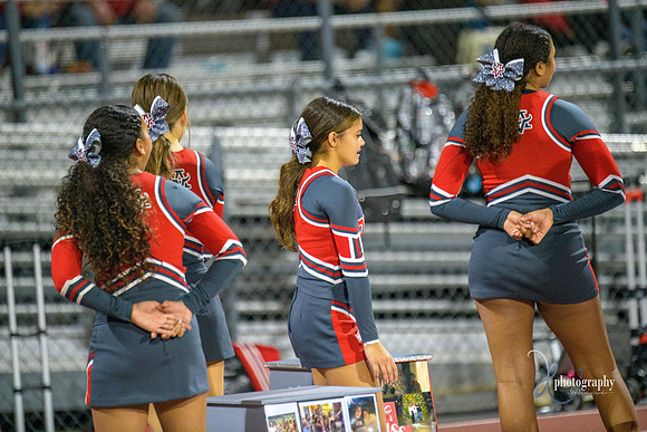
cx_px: 324
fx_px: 5393
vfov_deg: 4.6
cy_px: 216
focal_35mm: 300
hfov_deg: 6.9
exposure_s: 1/250
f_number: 2.8
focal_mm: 300
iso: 2000
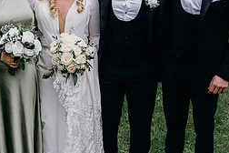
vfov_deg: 19.7
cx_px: 91
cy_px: 59
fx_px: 439
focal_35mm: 69
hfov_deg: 29.2
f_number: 3.5
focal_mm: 30
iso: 160
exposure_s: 1/200
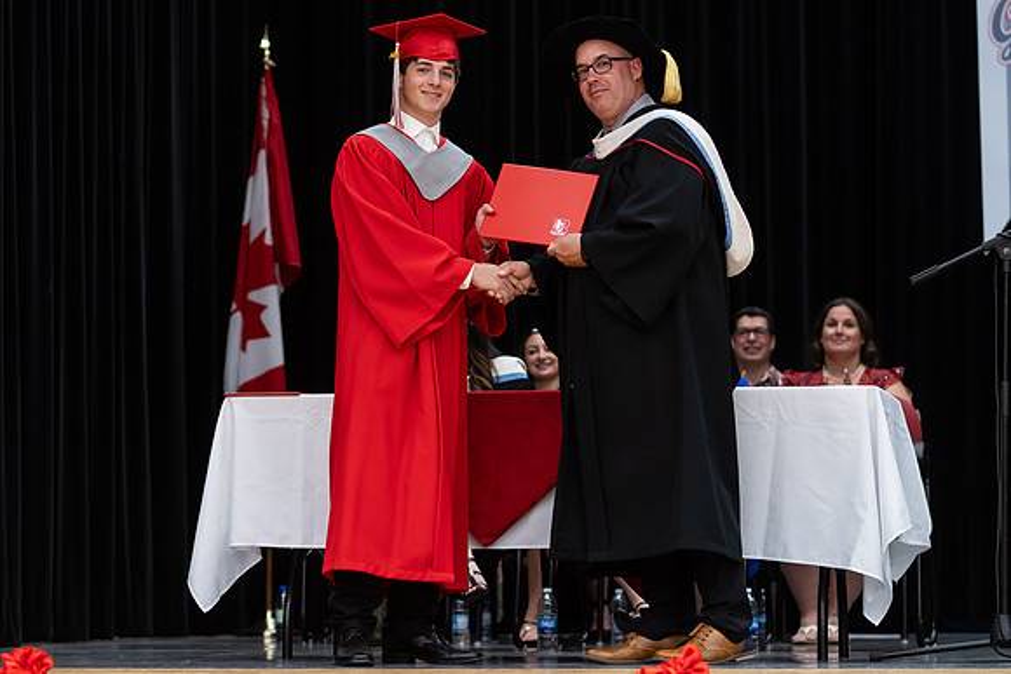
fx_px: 3296
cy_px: 334
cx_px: 419
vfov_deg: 11.7
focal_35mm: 117
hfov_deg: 17.4
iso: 1000
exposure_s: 1/200
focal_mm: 85
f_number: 2.8
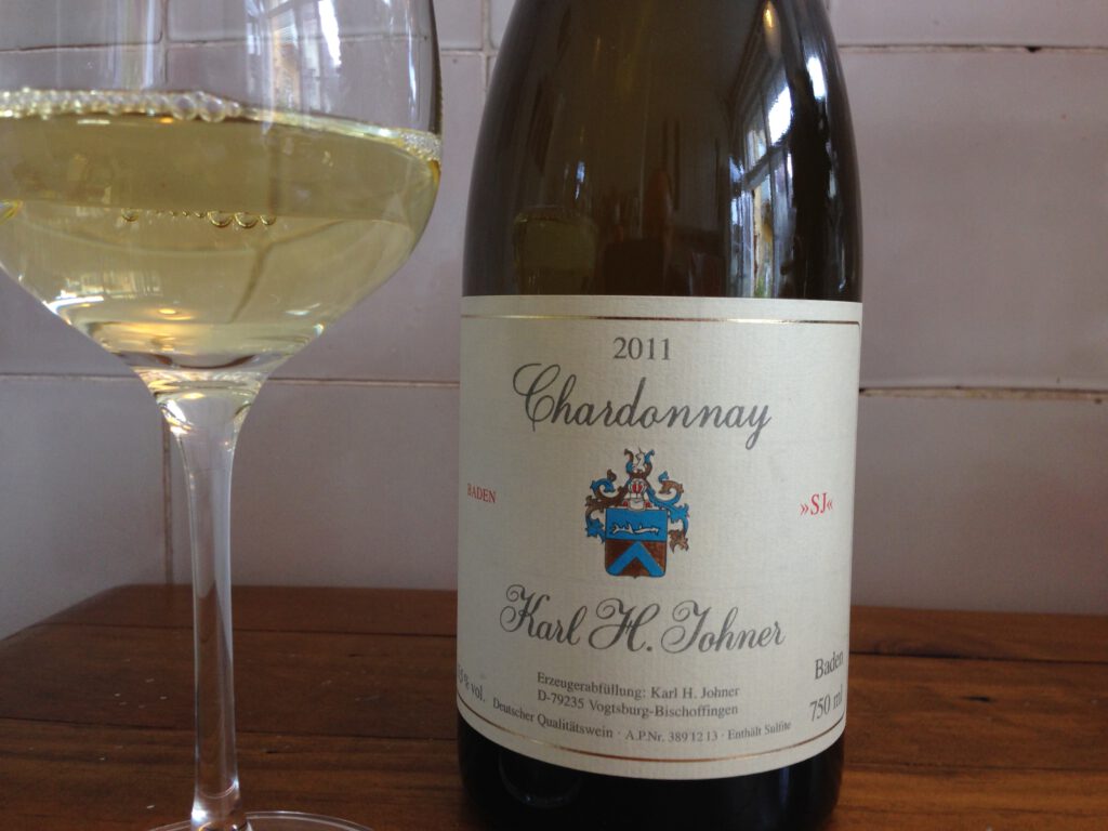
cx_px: 554
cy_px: 416
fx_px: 1056
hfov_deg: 55.4
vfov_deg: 42.9
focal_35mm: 33
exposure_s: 1/20
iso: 64
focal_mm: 4.12
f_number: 2.4
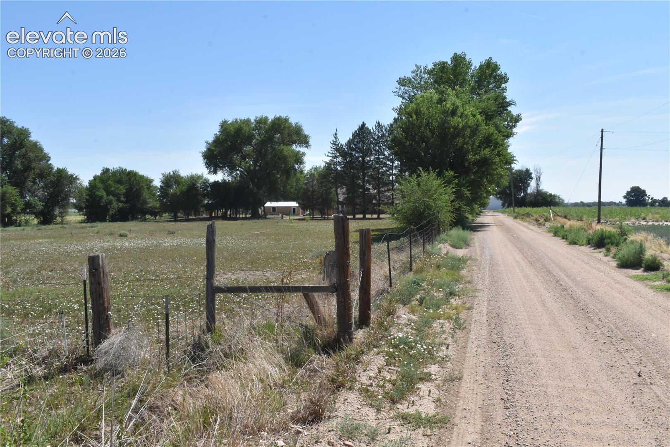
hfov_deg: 59.5
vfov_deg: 41.7
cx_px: 335
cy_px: 224
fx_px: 586
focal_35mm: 32
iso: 400
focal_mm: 21
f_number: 25
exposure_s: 1/200
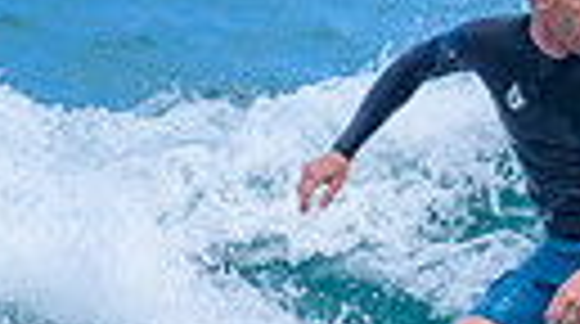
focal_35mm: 5196
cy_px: 241
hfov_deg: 0.4
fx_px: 79762
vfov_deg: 0.2
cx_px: 848
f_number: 6.3
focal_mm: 800
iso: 720
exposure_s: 1/3200
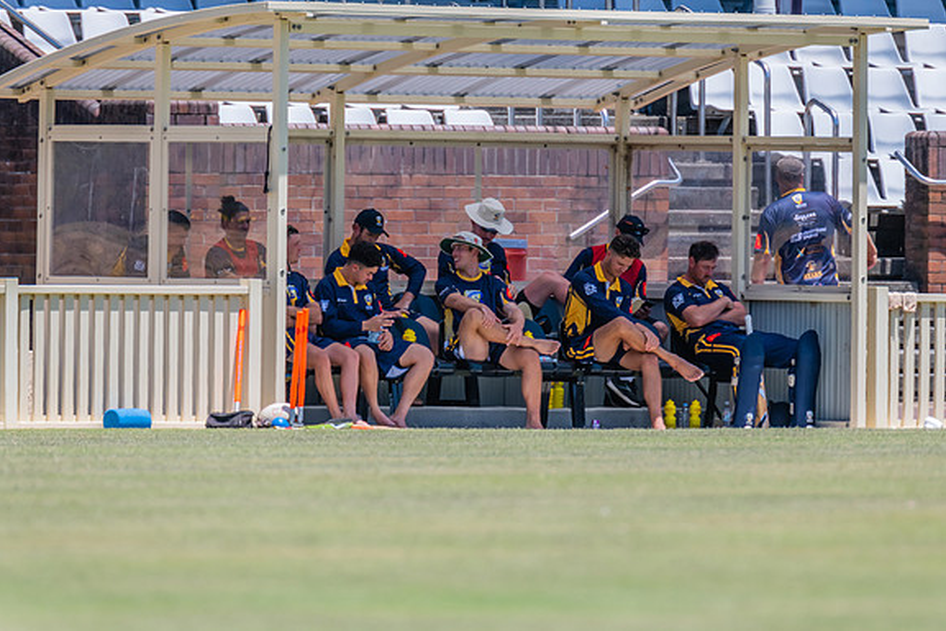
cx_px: 500
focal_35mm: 665
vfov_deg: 2.1
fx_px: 17478
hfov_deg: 3.1
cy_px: 317
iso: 640
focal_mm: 600
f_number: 7.1
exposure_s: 1/2000
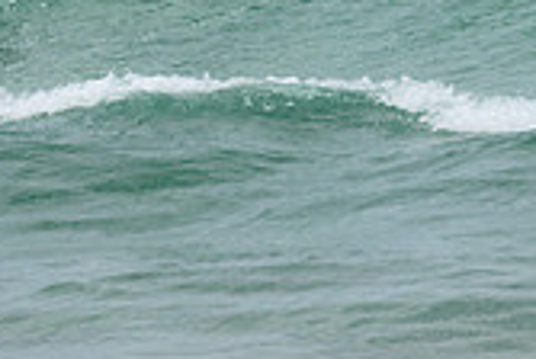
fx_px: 41375
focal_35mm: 2774
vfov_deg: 0.5
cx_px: -42
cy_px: -117
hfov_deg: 0.7
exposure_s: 1/2000
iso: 900
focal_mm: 800
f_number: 11
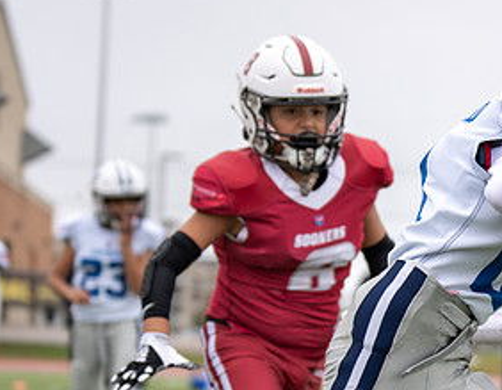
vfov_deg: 8.3
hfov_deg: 10.7
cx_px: 434
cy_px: 319
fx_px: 2673
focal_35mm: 182
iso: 200
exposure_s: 1/1250
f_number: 2.8
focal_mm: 70
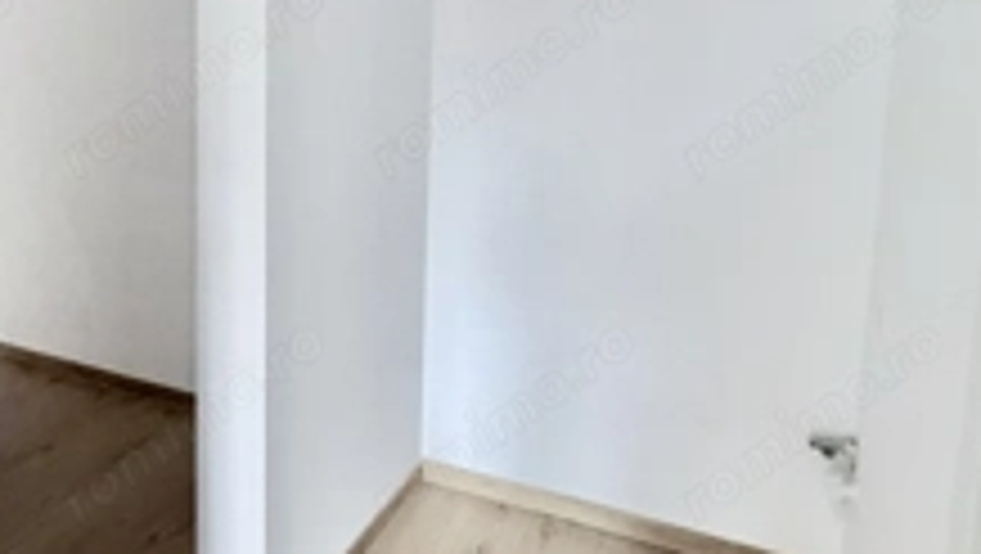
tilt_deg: -5.9
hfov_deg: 66.6
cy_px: 149
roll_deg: -1.3
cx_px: 356
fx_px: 729
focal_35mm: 28
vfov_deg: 40.6
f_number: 2.2
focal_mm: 2.22
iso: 640
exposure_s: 1/60
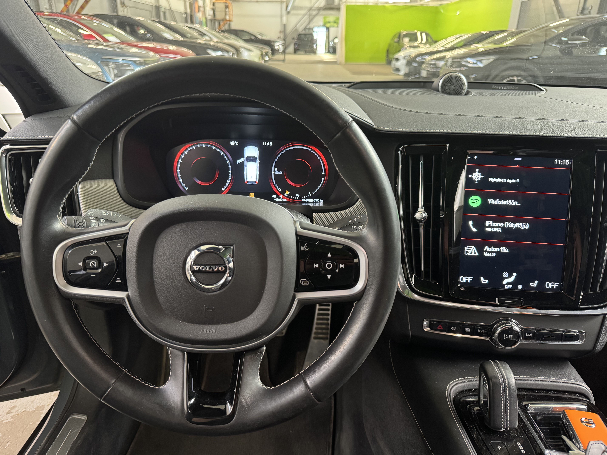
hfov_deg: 71.6
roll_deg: -0.9
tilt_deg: -23.5
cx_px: 304
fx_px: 421
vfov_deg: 56.8
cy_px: 228
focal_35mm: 24
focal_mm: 6.76
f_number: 1.78
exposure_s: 1/60
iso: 500
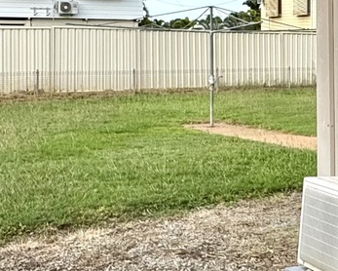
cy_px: 46
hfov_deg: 27.4
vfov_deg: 25.3
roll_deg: +0.2
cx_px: 425
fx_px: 591
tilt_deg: -0.7
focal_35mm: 59
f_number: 2.2
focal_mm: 2.22
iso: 50
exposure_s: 1/879
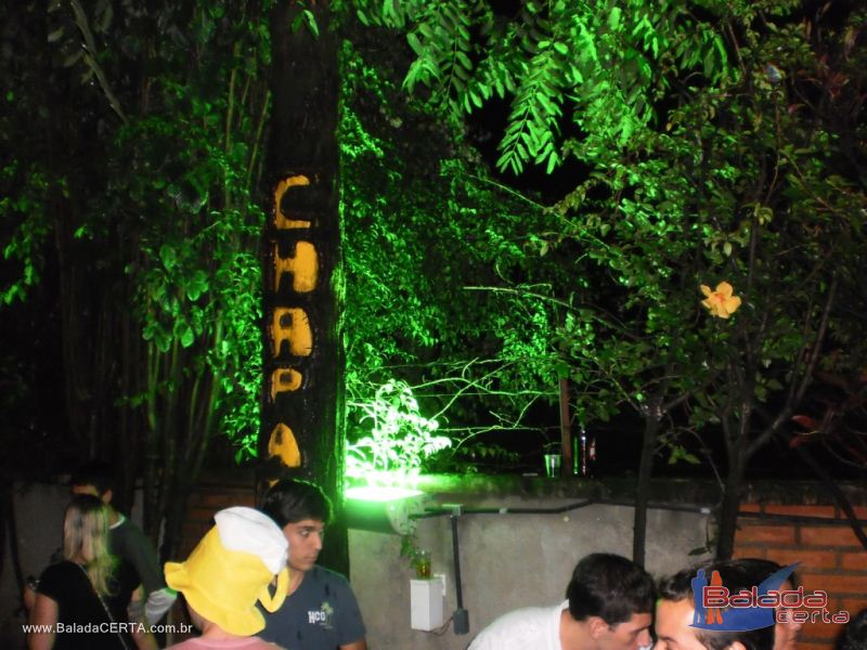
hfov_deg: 51.4
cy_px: 325
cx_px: 434
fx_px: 902
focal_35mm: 36
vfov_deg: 39.7
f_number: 3.1
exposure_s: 1/30
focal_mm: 6.3
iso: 400
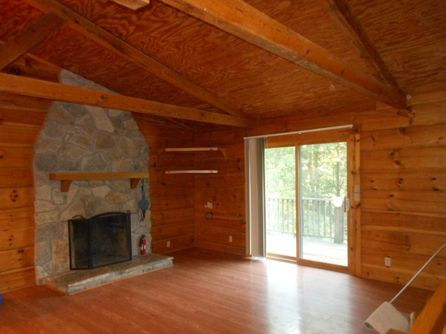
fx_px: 322
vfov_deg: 54.9
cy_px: 167
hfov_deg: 69.4
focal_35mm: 25
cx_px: 223
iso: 500
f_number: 3.2
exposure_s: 1/25
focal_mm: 4.5
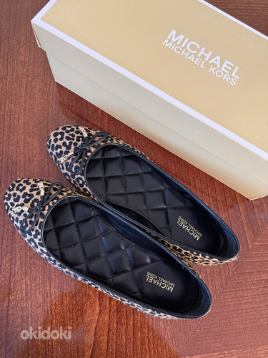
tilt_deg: -75.4
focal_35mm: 24
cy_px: 179
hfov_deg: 56.8
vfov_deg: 71.6
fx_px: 248
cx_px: 134
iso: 640
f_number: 1.78
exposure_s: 1/60
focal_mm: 6.76
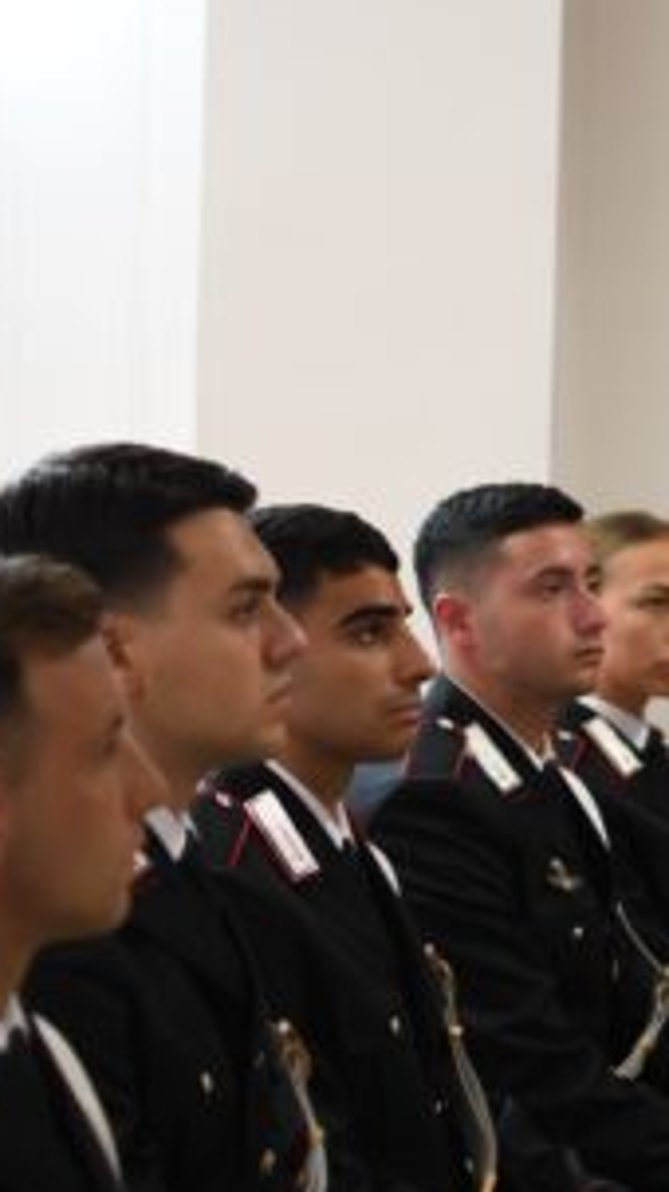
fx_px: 4266
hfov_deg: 8.6
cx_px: 1232
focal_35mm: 135
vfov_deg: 15.9
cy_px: 338
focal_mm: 35
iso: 400
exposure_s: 1/125
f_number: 1.8
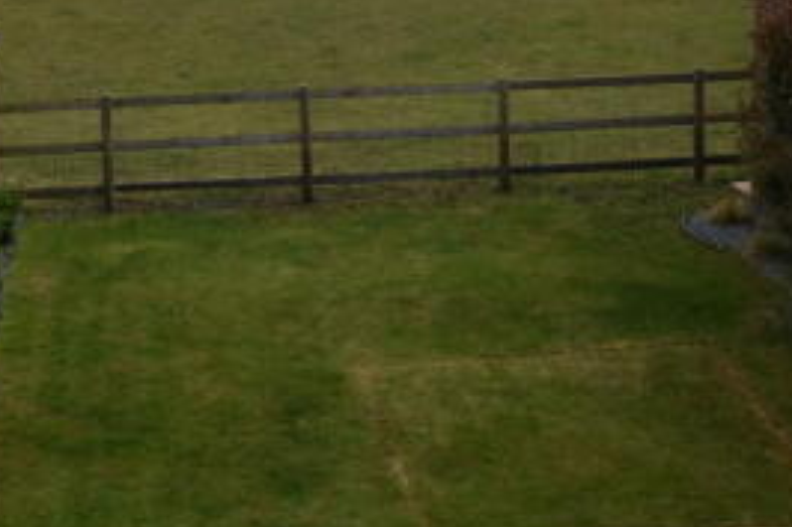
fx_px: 1627
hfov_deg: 27.2
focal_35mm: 74
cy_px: -97
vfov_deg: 17.6
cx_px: 264
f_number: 9
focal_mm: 20
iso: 200
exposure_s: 1/320
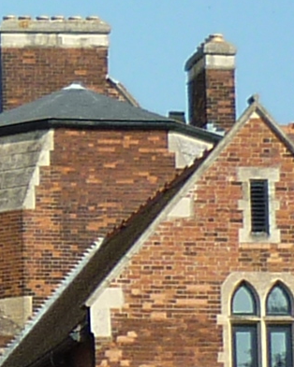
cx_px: -564
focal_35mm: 299
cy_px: 332
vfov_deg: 6.5
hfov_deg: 4.9
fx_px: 3255
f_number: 2.8
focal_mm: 5.5
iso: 80
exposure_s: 1/1000
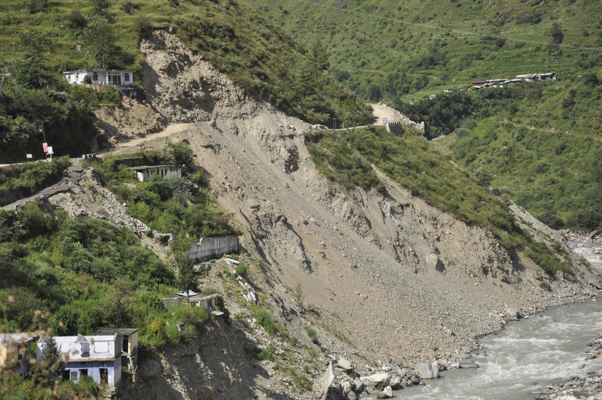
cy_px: 200
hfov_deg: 20.6
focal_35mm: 99
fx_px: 1653
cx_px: 301
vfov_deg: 13.8
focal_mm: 66
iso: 640
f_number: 7.1
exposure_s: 1/4000
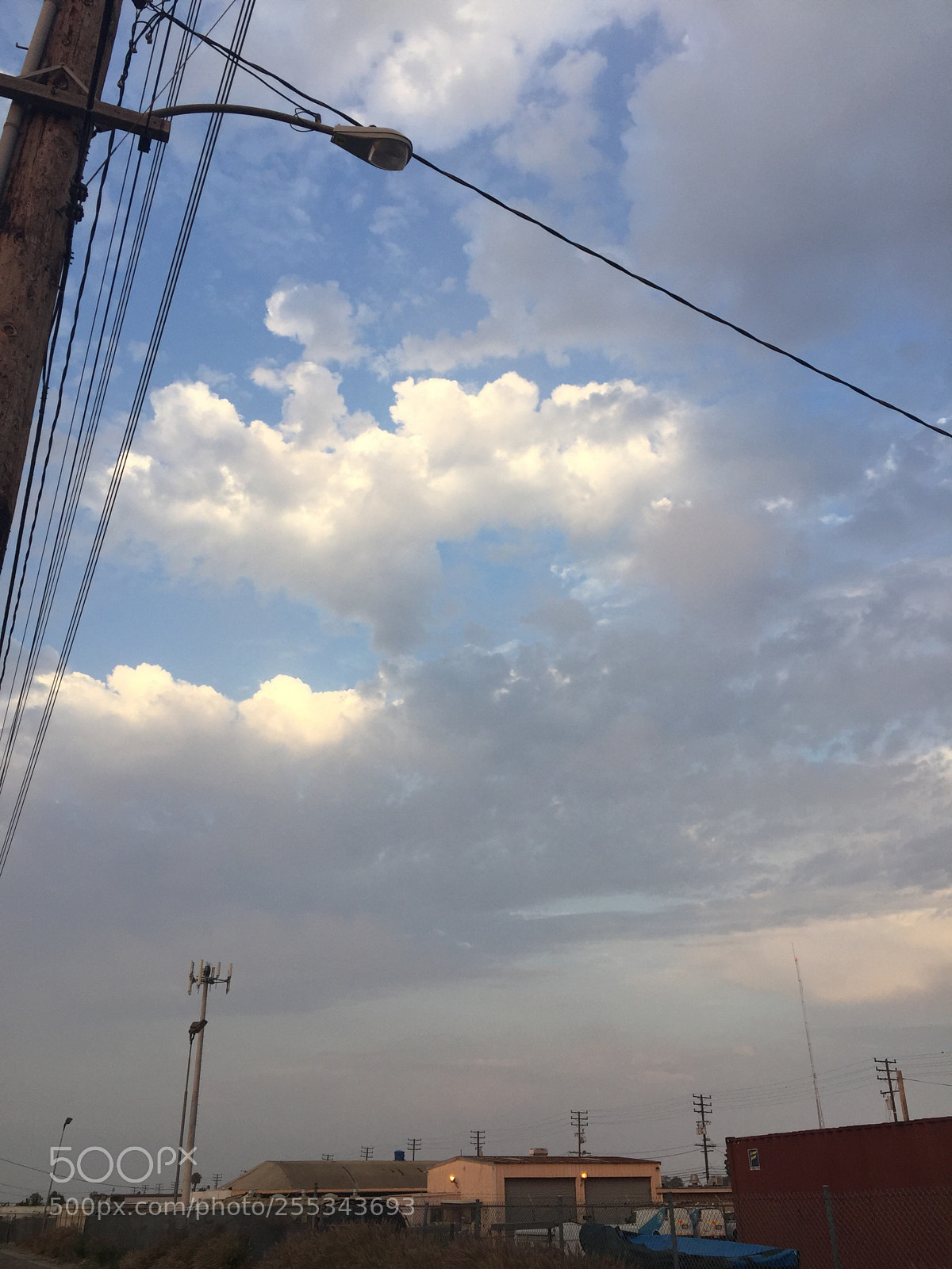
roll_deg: +0.8
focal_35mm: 29
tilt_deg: +29.4
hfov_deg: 48.2
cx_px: 476
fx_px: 1063
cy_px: 634
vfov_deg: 61.7
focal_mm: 4.15
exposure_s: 1/638
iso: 32
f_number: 2.2
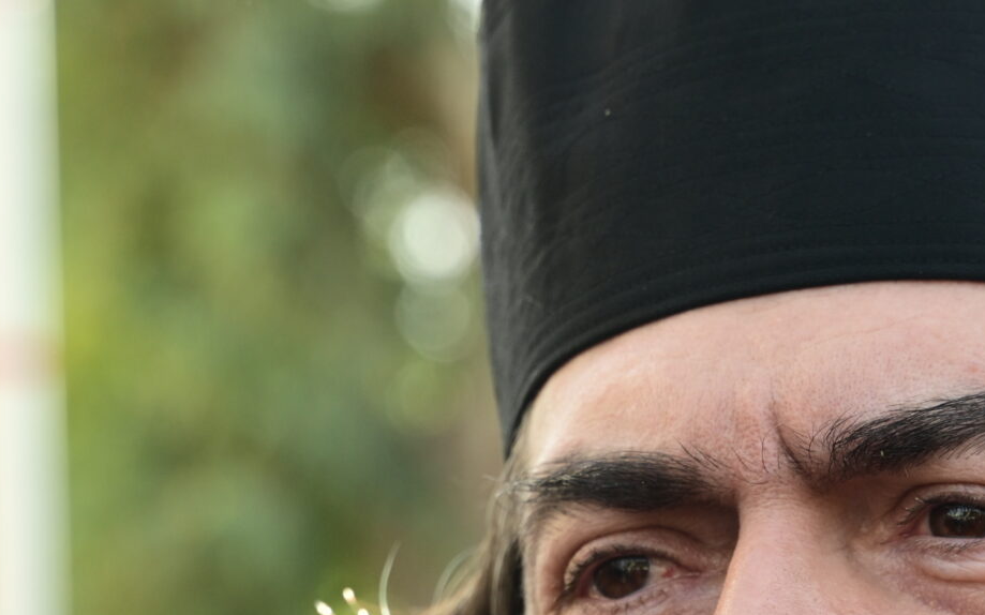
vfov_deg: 6.1
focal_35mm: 213
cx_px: 829
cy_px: 692
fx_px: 5717
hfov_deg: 9.8
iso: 400
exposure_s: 1/400
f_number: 5
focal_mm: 75
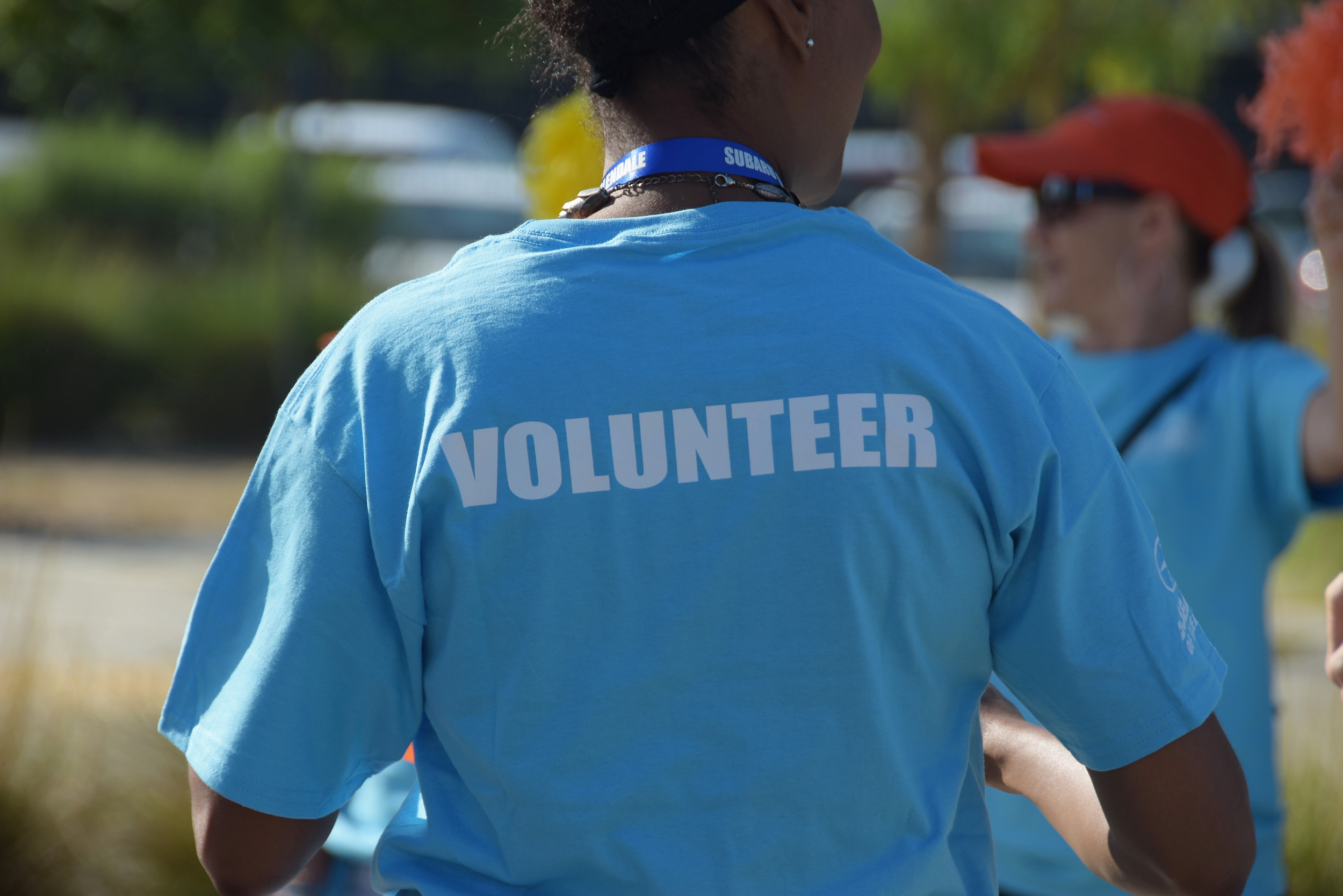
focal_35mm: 300
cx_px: 672
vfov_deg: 4.6
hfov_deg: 6.9
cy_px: 448
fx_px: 11191
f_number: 7.1
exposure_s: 1/400
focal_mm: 200
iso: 100
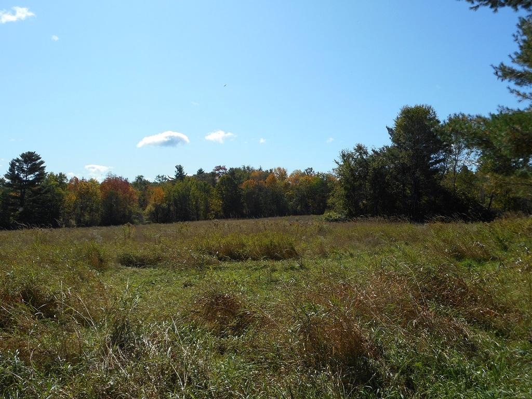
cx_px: 266
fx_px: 523
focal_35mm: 34
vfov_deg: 41.8
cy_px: 200
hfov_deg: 54.0
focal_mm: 6
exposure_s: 1/800
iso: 80
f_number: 4.2
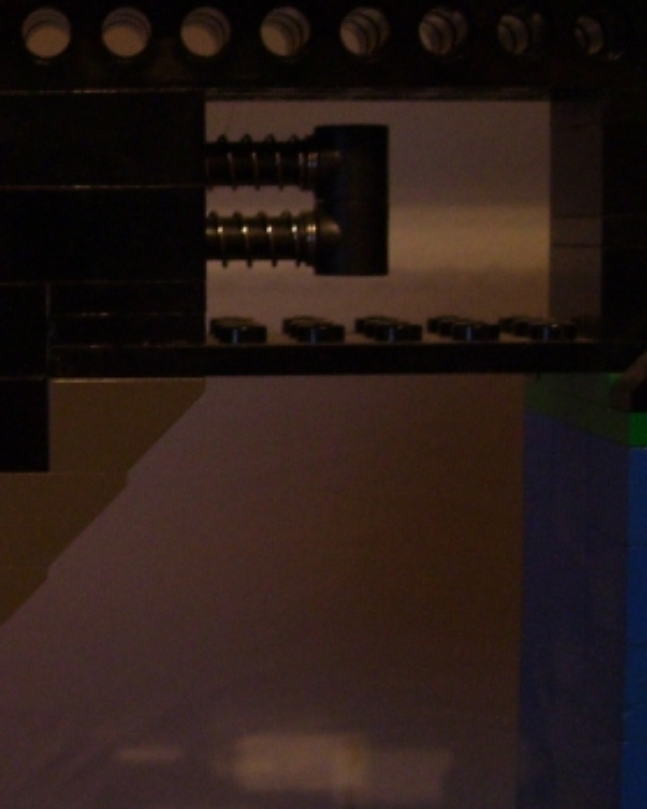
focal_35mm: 88
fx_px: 2107
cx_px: 23
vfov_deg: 21.7
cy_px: 373
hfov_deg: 17.1
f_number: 2.7
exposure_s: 1/8
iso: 160
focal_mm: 6
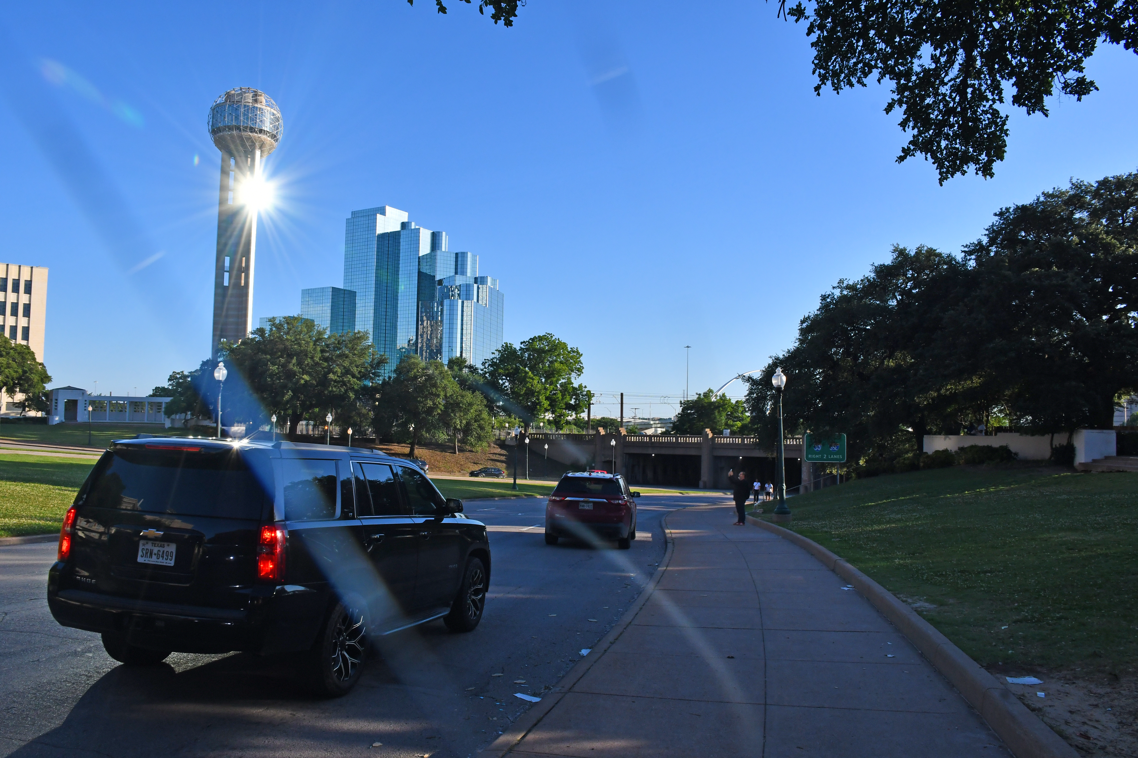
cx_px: 569
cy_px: 379
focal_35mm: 27
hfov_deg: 67.4
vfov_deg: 47.9
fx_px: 853
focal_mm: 18
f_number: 14
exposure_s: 1/800
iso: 500
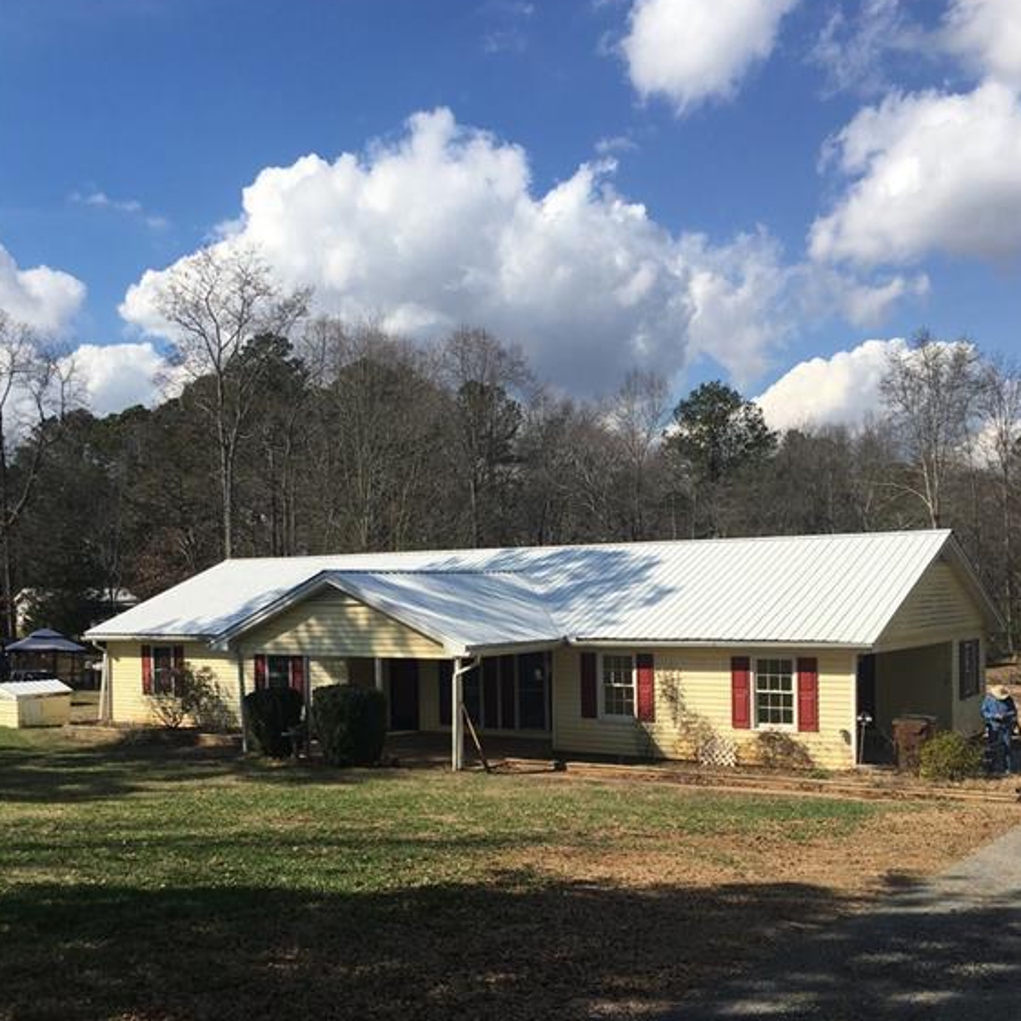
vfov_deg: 46.8
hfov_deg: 47.2
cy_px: 643
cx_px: 514
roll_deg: +0.8
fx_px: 1168
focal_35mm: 35
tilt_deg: -2.3
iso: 25
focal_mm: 4.15
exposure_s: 1/2137
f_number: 2.2
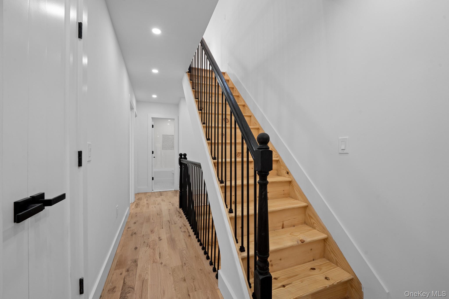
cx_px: 224
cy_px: 150
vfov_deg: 81.2
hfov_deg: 104.3
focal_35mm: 14
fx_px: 175
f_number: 10
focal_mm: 14
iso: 320
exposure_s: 1/6
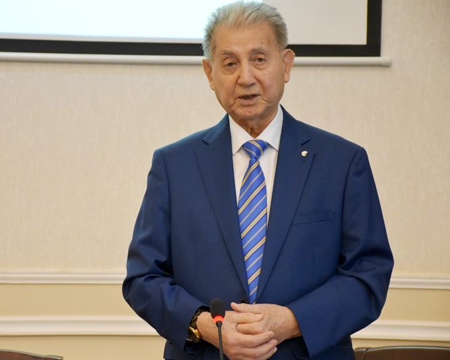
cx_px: 183
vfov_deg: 10.7
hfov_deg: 13.3
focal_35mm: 145
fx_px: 1926
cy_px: 180
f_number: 5.3
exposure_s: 1/60
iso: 3600
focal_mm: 85
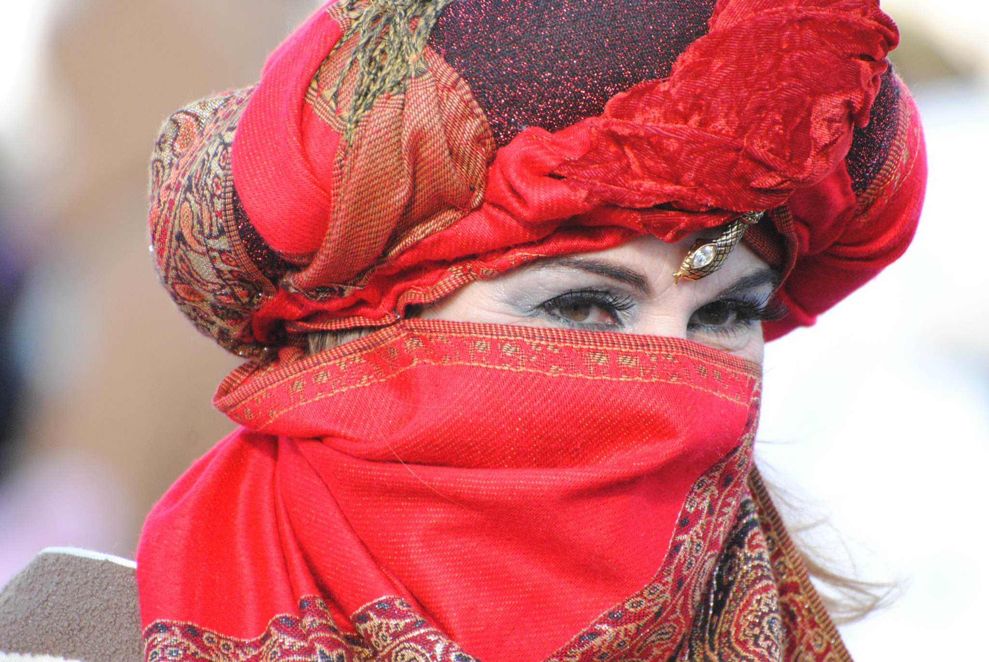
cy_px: 331
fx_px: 12377
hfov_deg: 4.6
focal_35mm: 450
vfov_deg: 3.1
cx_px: 494
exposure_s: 1/500
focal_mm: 300
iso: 800
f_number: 5.6
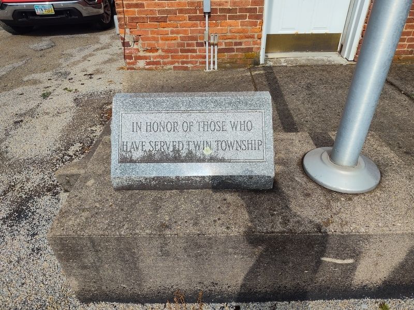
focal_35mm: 23
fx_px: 275
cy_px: 155
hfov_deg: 73.9
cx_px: 207
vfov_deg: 58.9
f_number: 1.8
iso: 100
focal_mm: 5.56
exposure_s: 1/2026
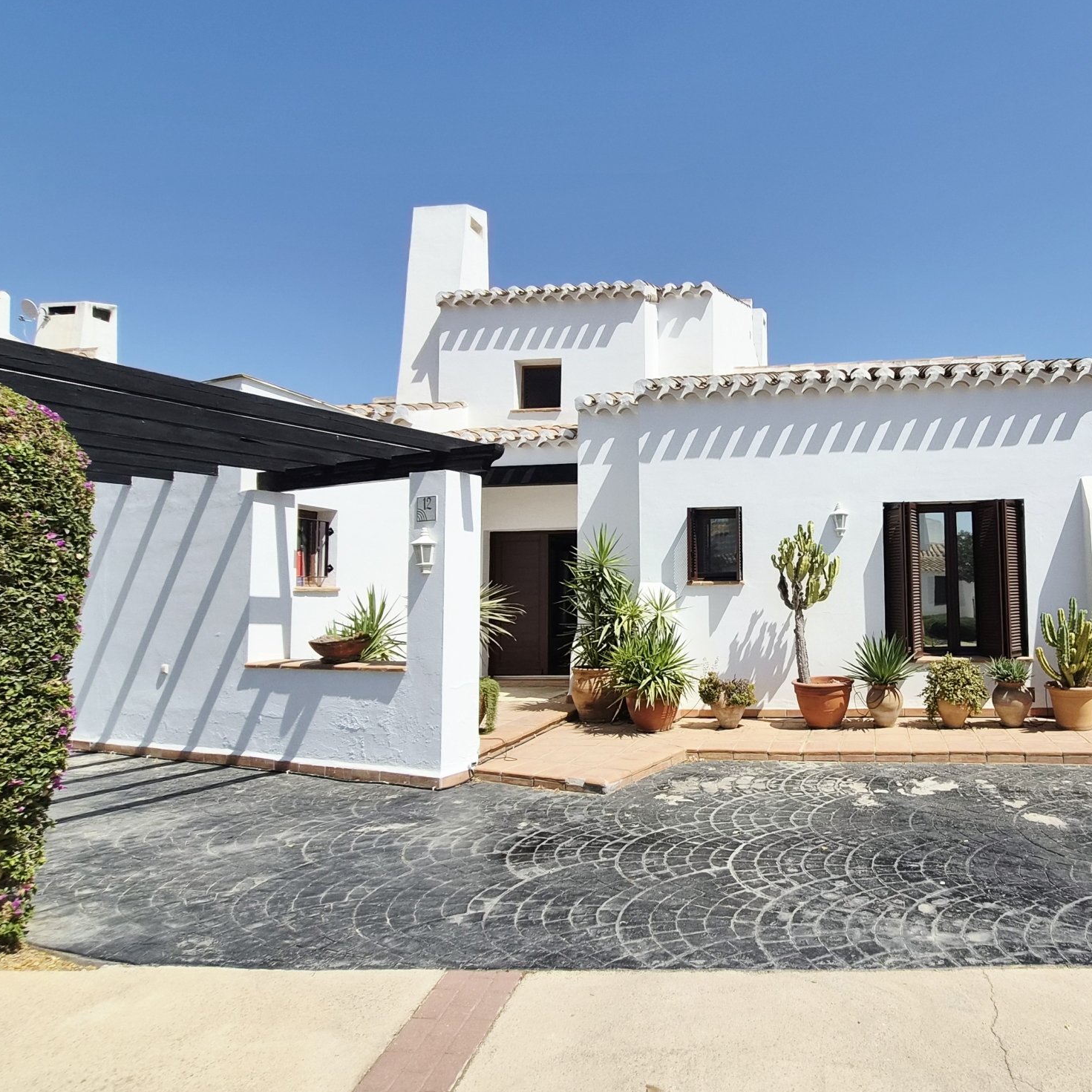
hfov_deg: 71.2
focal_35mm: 20
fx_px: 714
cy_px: 532
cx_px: 779
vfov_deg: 74.8
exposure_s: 1/6000
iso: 100
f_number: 2.2
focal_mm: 2.2
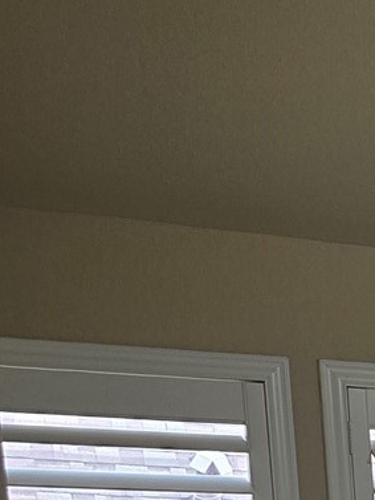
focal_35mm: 125
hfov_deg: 10.2
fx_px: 1805
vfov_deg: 13.9
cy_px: 916
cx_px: 929
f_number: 1.7
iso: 125
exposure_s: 1/120
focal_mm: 6.3
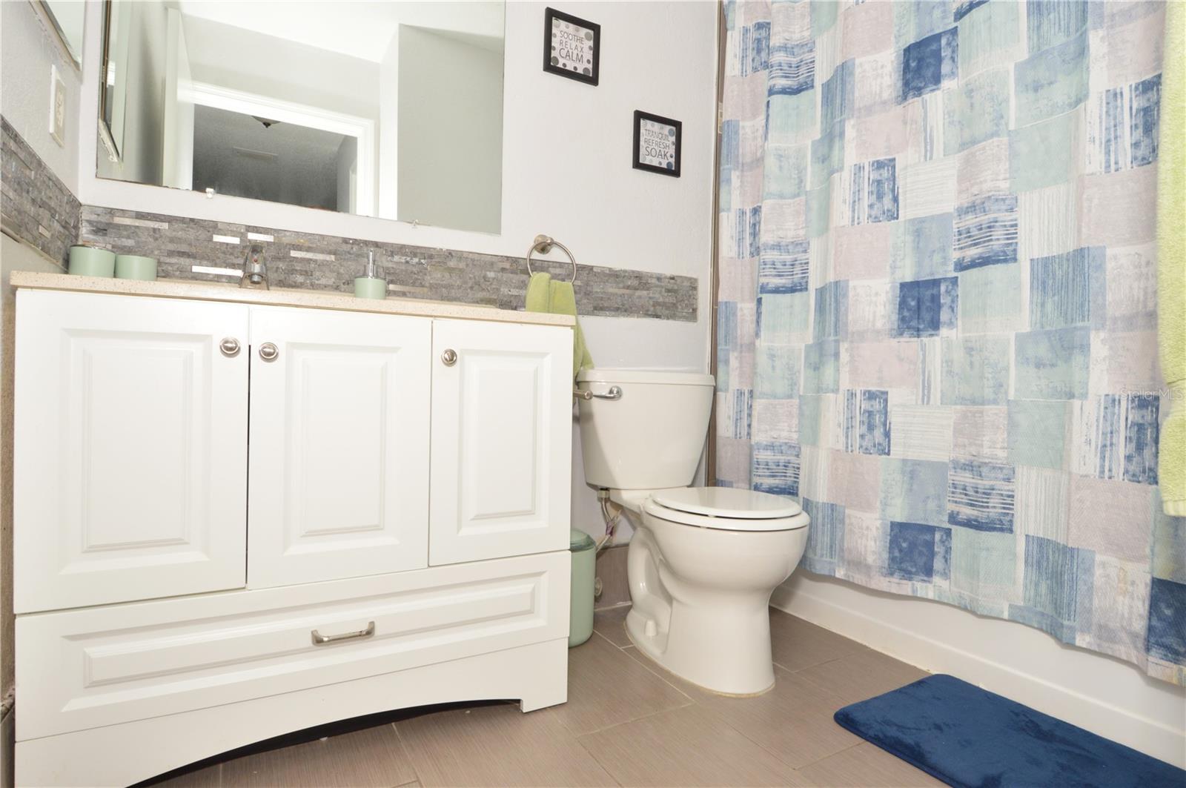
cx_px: 593
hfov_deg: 90.1
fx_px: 592
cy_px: 394
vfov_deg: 67.3
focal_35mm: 18
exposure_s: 1/100
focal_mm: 12
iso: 400
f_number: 10
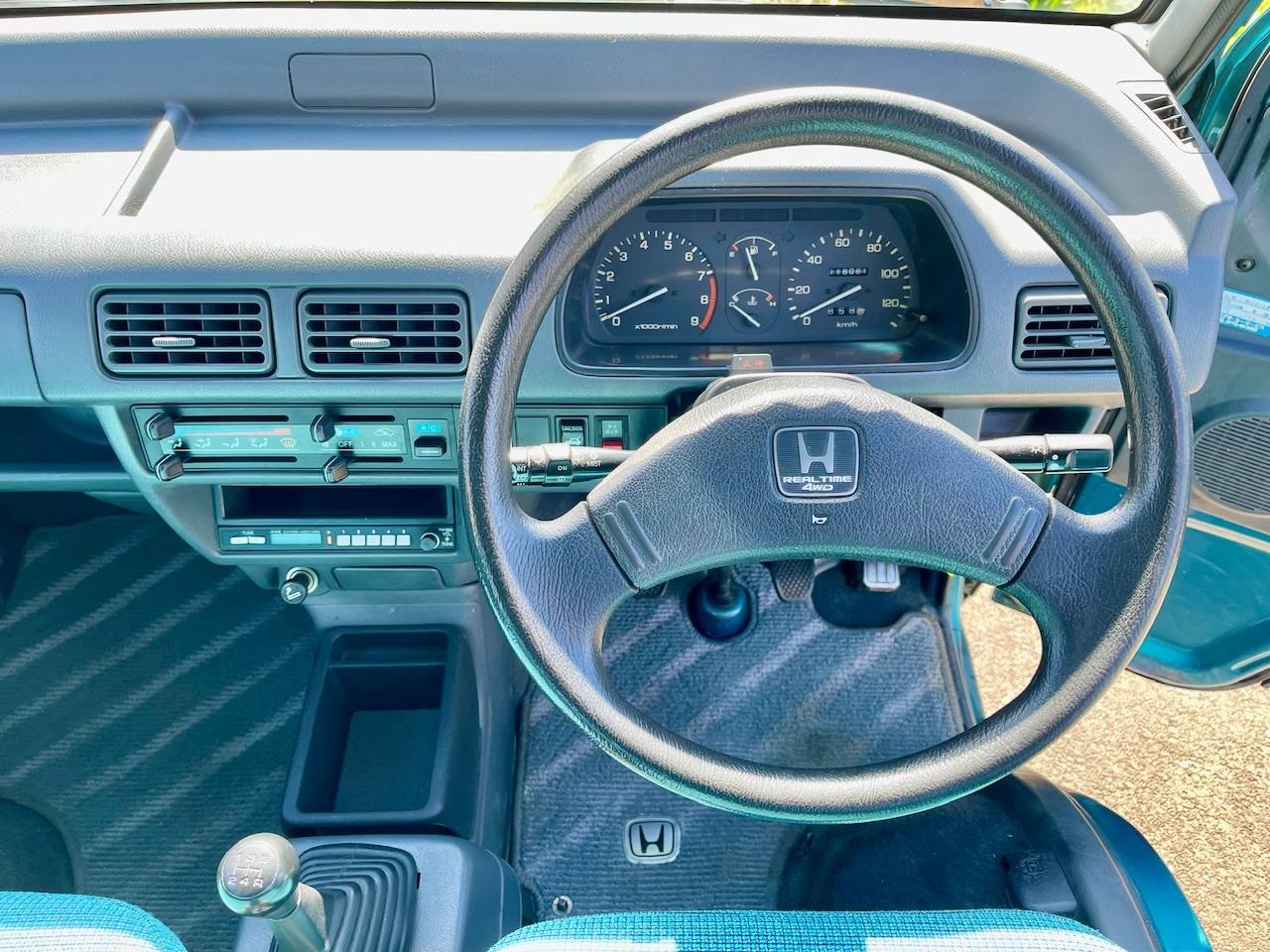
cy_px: 476
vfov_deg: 54.9
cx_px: 635
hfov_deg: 69.4
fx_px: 917
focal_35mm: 25
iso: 50
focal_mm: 5.1
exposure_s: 1/121
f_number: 1.6
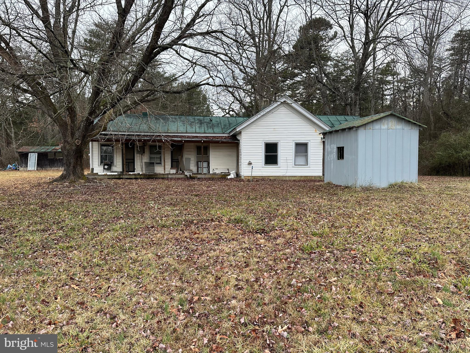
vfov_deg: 56.8
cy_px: 176
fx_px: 326
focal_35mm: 24
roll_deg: +0.2
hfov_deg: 71.6
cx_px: 235
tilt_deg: -4.4
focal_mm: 6.86
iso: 100
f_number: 1.78
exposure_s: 1/121
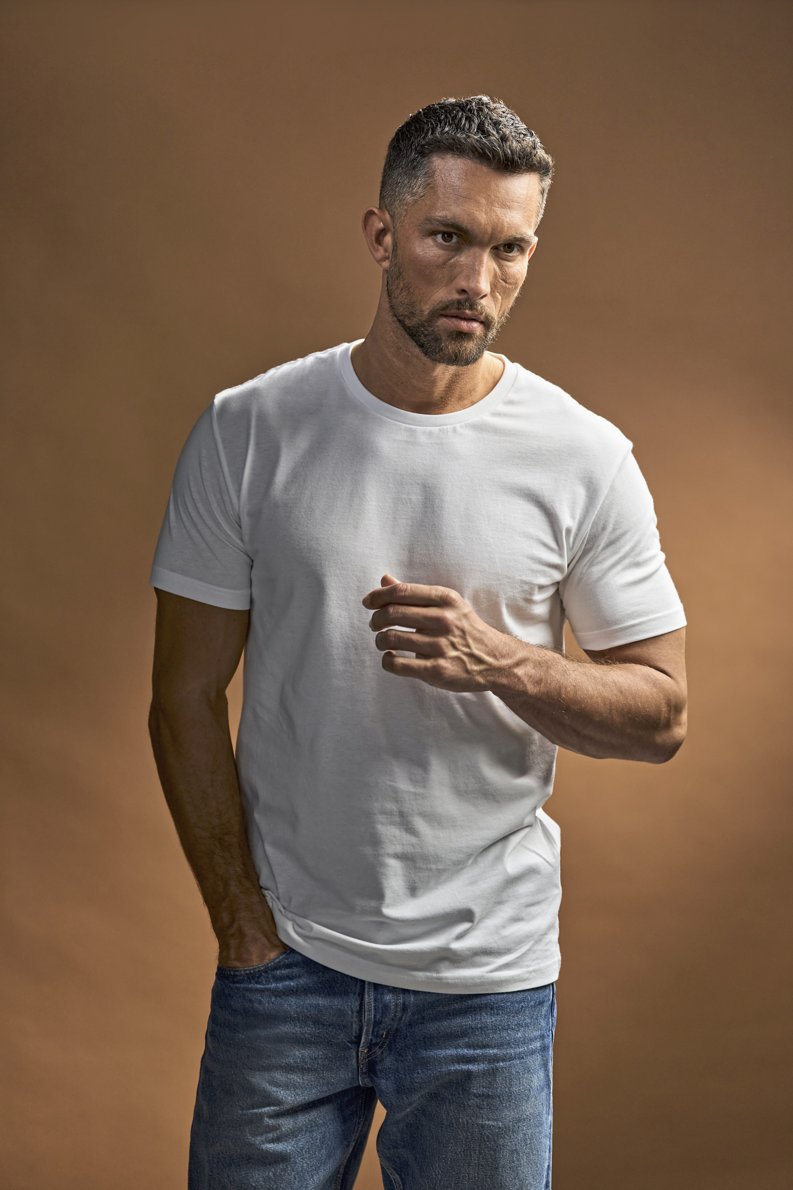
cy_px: 595
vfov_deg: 19.8
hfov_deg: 13.3
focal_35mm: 103
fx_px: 3403
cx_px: 396
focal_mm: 103
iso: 400
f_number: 2.8
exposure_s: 1/160
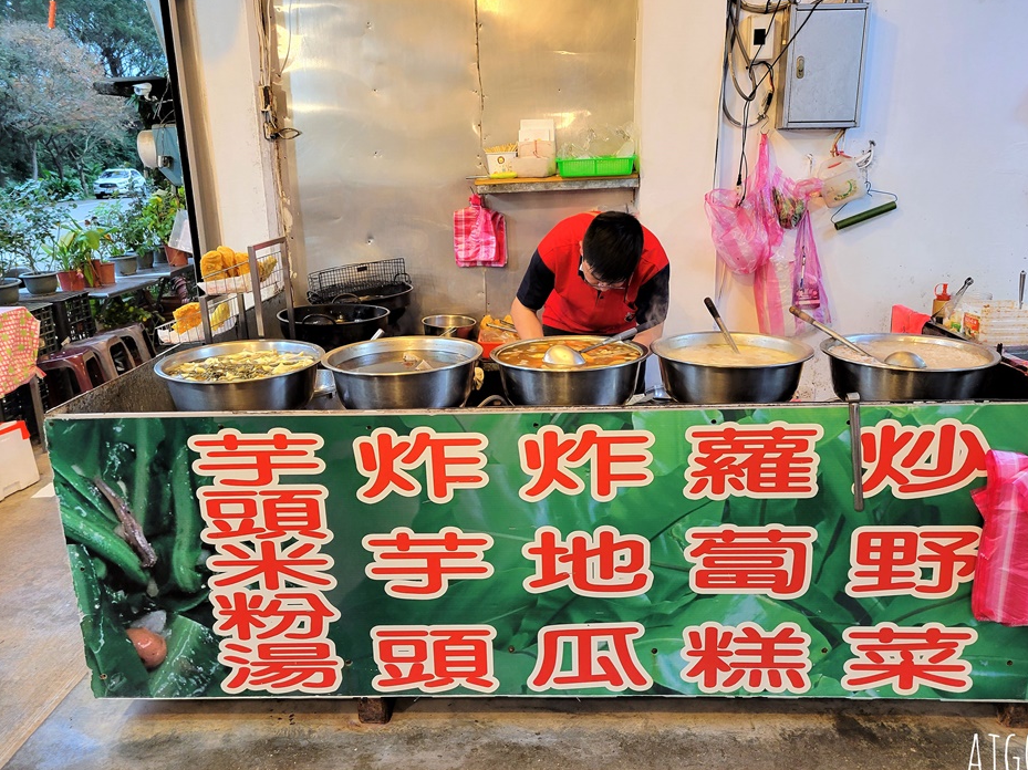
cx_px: 540
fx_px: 831
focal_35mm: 28
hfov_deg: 63.4
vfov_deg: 49.7
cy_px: 378
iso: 250
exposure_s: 1/59
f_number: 1.8
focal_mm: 5.4
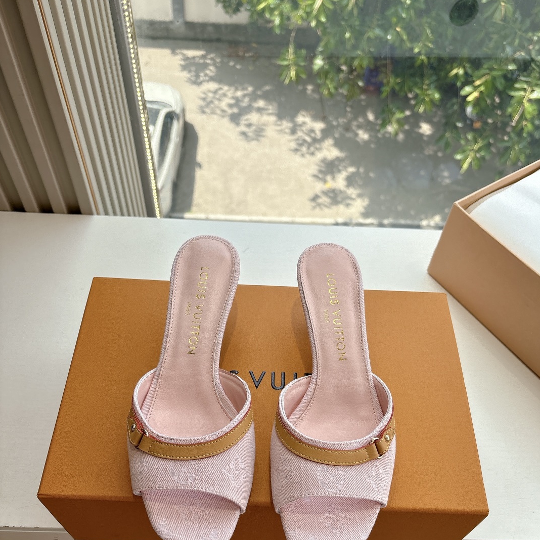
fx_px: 547
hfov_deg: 52.5
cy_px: 350
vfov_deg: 51.8
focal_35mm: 31
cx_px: 272
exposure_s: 1/1027
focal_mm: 5.96
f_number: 1.6
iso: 50
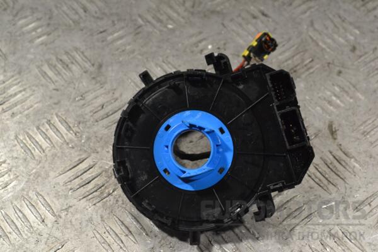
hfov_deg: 28.1
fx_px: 756
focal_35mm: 72
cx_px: 189
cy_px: 126
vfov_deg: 18.9
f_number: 9
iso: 3200
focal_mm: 48
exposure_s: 1/320
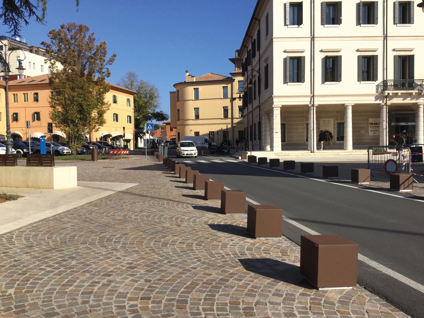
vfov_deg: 45.4
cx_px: 212
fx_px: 380
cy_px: 159
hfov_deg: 58.4
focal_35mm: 31
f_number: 2.4
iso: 25
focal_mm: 3.3
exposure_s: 1/1812
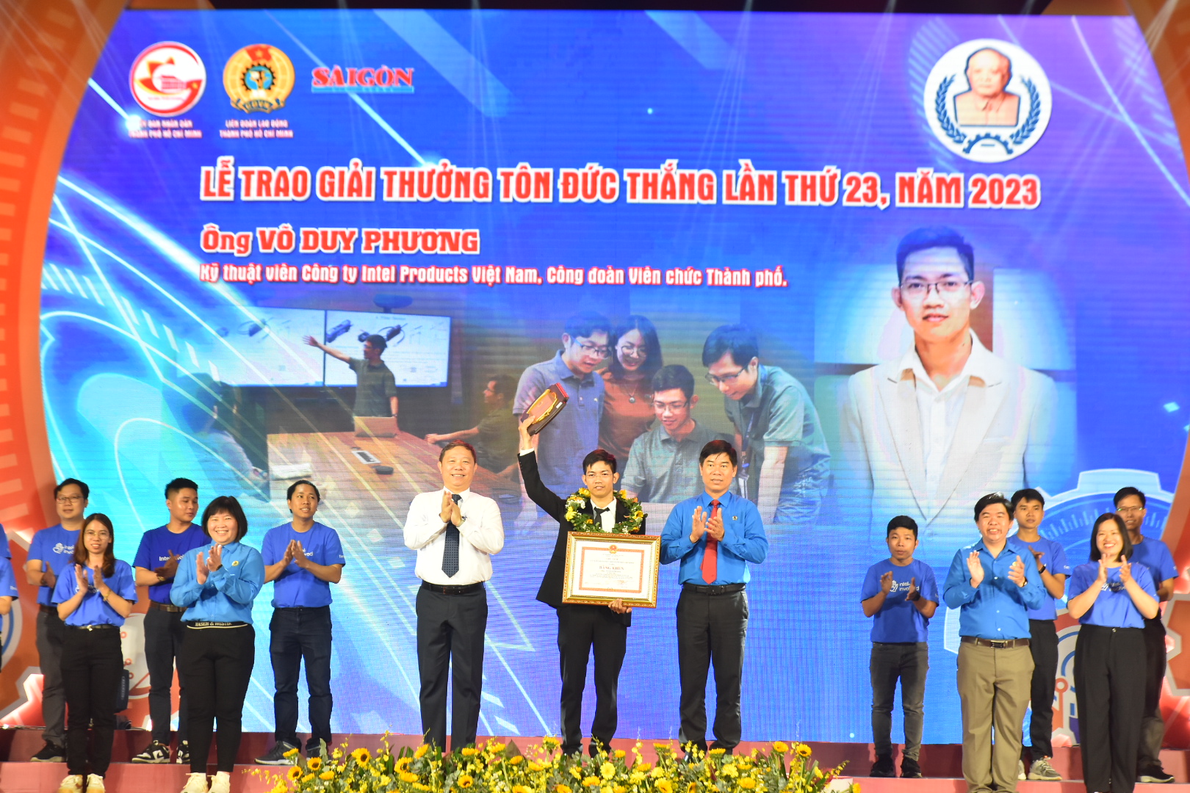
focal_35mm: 75
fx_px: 2479
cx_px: 595
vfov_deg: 18.2
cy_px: 396
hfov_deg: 27.0
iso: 1000
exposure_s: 1/200
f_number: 3.5
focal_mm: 50
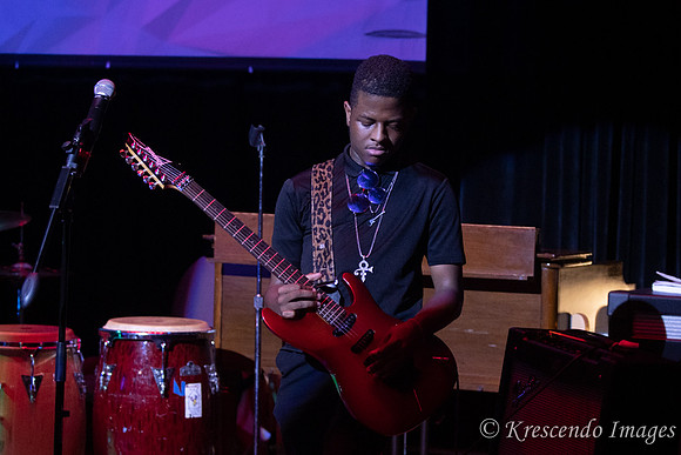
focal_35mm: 118
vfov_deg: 11.7
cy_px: 255
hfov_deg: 17.4
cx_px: 382
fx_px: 2226
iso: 1600
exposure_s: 1/200
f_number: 2.8
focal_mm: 70
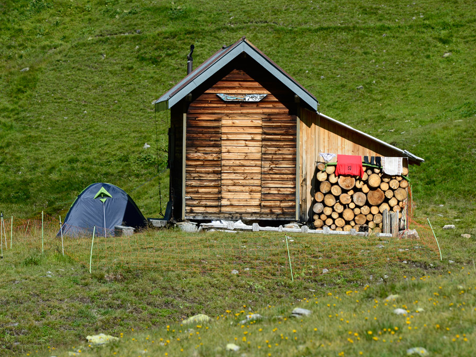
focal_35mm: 190
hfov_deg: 10.4
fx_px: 2612
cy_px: 178
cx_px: 247
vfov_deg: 7.8
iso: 100
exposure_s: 1/200
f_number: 9
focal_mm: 175
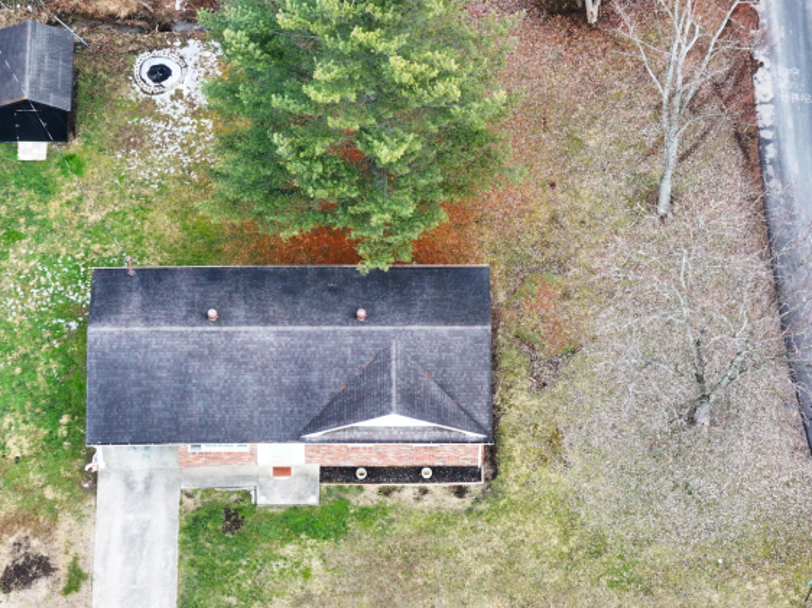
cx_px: 365
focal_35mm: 197
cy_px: 273
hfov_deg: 10.0
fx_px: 4619
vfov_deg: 7.5
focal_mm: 30.71
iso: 100
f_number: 3.4
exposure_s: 1/120
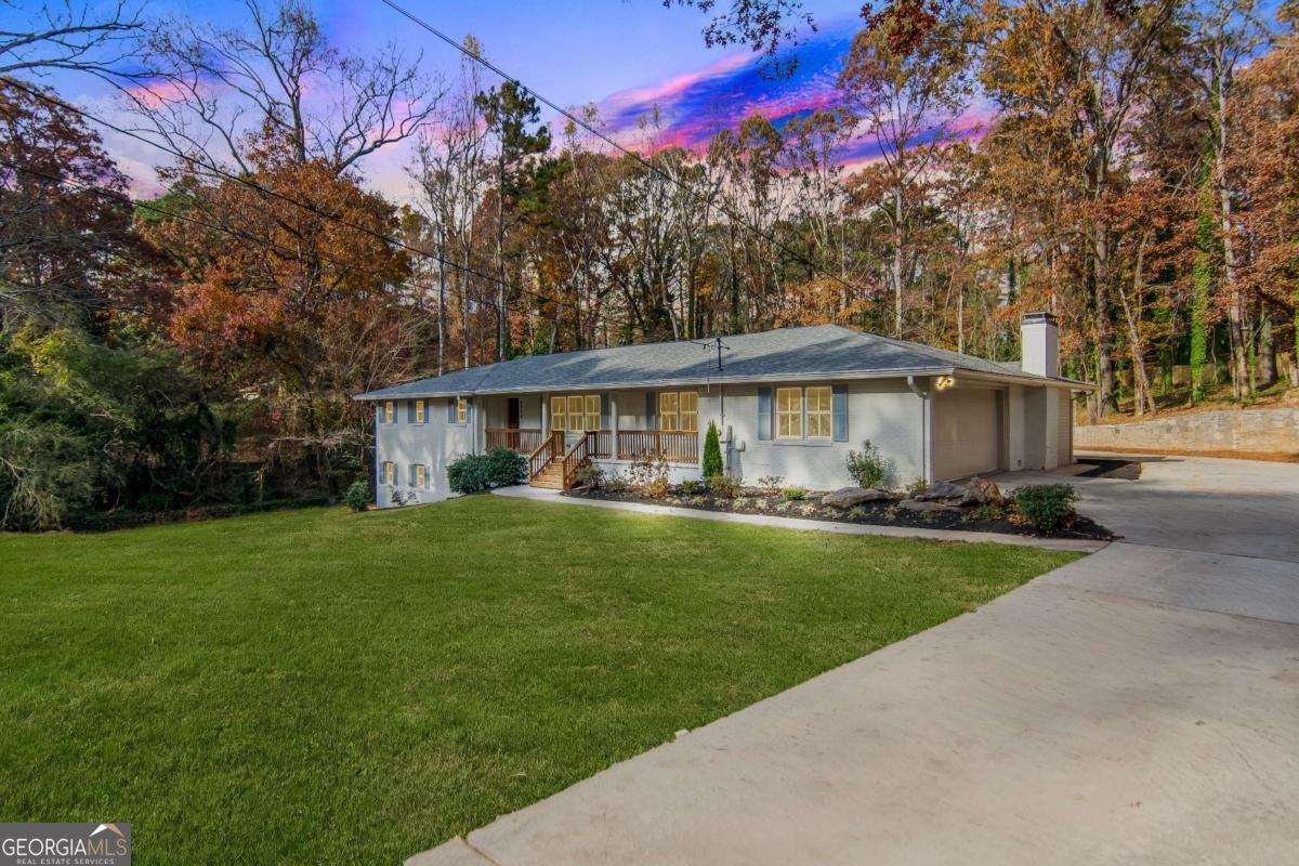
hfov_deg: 85.4
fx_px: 704
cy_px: 433
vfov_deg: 63.2
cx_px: 650
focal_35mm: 20
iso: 200
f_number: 2.8
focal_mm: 13
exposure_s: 1/1600
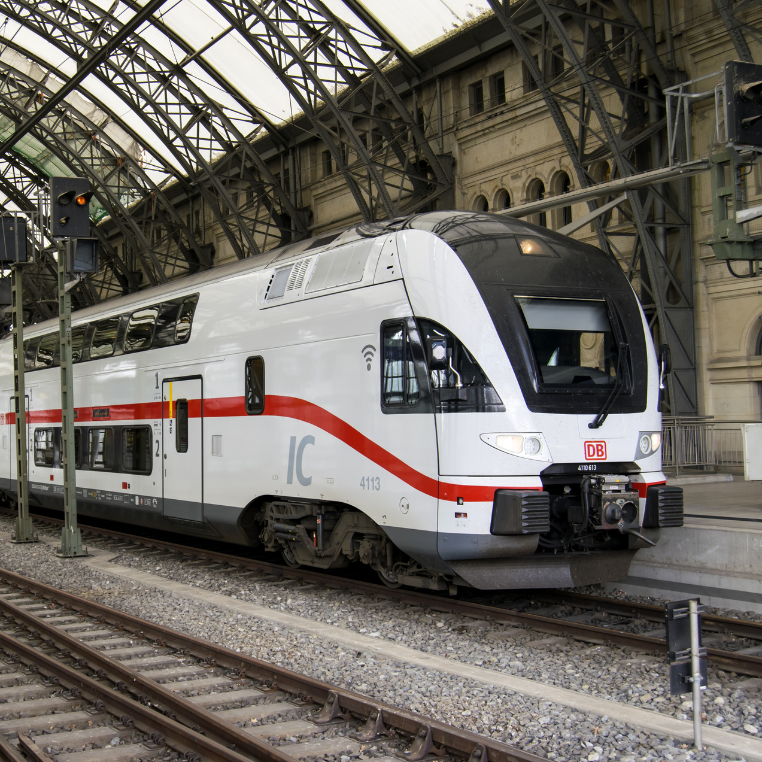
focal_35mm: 50
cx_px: 218
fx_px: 1245
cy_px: 381
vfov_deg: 34.0
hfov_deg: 33.5
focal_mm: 26
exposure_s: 1/60
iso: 125
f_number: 7.1
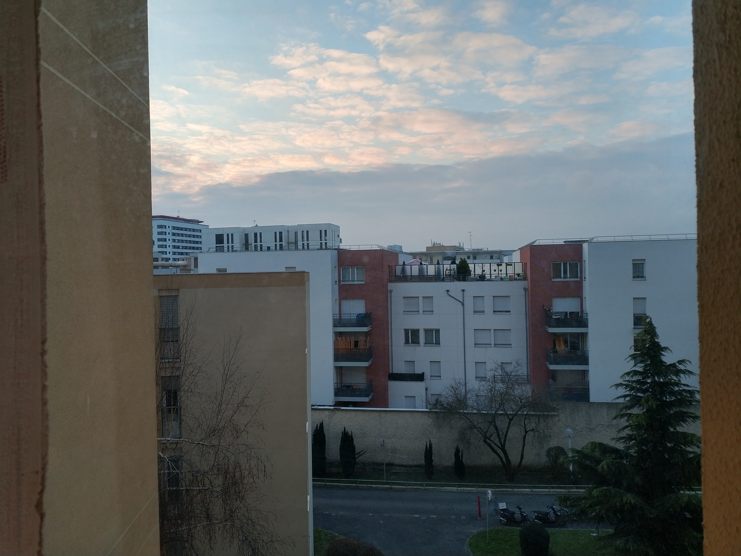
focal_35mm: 32
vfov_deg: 44.2
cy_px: 278
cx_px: 370
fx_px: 685
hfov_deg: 56.8
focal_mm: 4.5
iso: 100
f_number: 2
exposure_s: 1/378
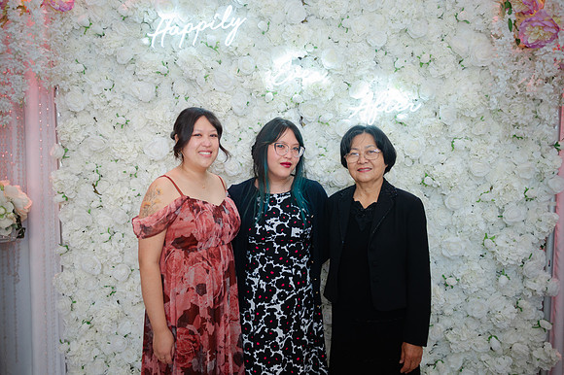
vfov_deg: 46.4
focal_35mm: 28
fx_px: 438
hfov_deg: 65.5
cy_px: 188
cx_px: 282
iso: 800
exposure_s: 1/125
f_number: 2.8
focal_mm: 28
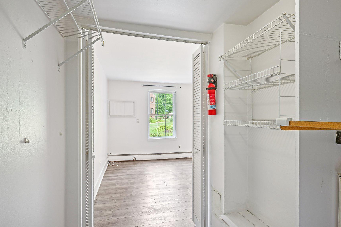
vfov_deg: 64.5
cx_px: 178
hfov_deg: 86.9
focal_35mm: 19
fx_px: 180
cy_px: 117
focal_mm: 16
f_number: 8
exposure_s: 1/4
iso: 400
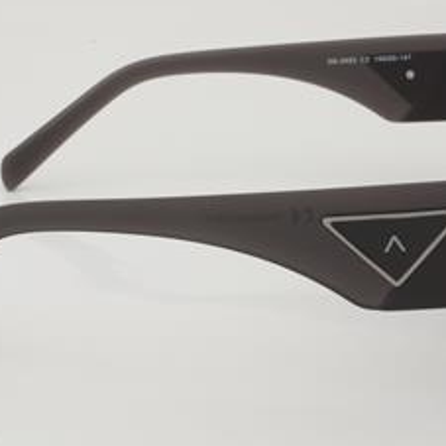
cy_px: 189
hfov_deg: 15.6
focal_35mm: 112
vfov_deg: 15.5
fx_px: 1633
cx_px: 238
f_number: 32
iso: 100
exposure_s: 1/3
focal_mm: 50
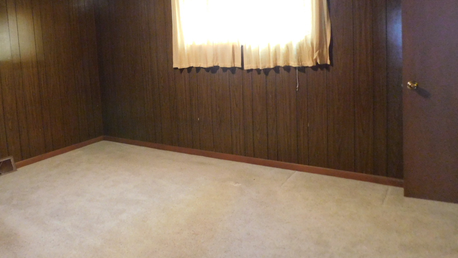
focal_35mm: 30
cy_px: 77
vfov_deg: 38.3
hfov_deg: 63.7
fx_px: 364
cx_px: 184
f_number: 3
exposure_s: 1/6
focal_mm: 4
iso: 800
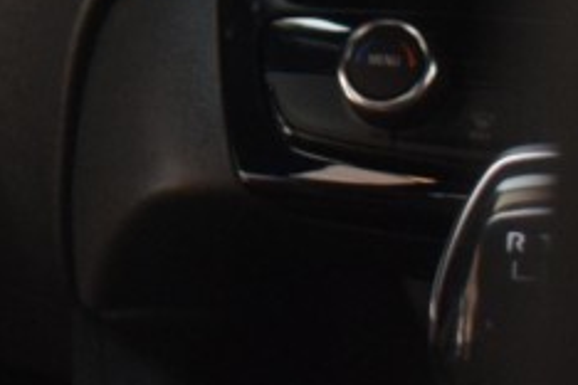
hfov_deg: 7.9
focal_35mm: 250
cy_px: -615
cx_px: -566
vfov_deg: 5.3
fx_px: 4014
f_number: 4
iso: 1800
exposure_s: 1/30
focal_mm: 26
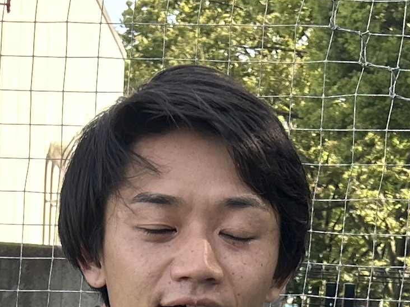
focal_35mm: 144
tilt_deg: -10.2
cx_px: 197
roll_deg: -3.5
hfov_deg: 13.7
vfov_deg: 9.4
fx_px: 1706
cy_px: 685
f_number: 1.5
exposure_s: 1/424
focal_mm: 5.7
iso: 50
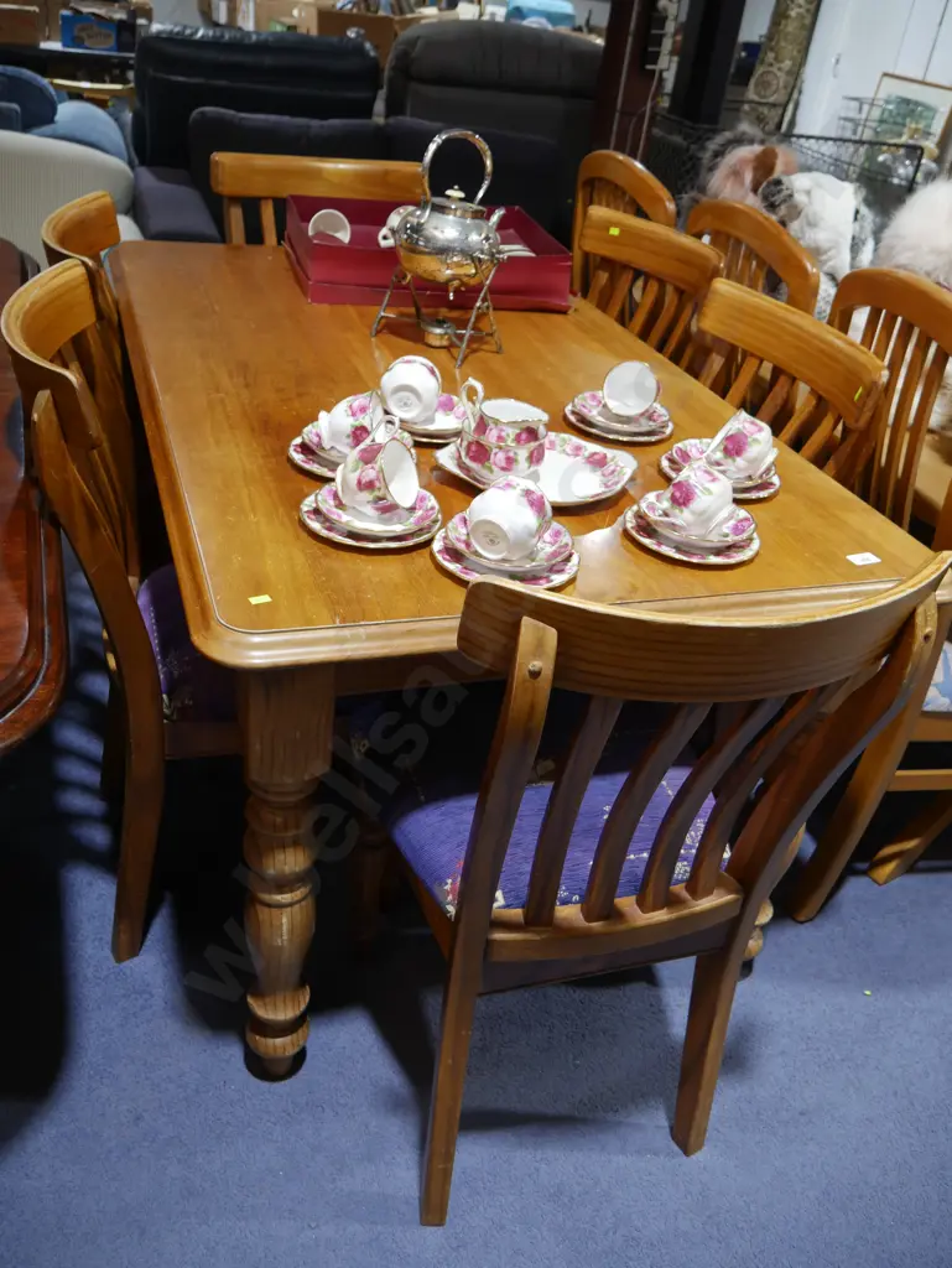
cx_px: 476
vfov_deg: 63.4
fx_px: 1026
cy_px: 634
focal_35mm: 28
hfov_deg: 49.8
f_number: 3.5
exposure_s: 1/60
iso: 320
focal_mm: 14
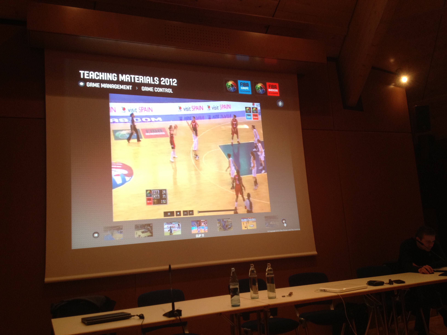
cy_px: 168
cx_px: 224
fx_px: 452
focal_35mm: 35
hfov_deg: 52.6
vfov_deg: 40.7
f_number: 2.4
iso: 125
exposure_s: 1/20
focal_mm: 4.28
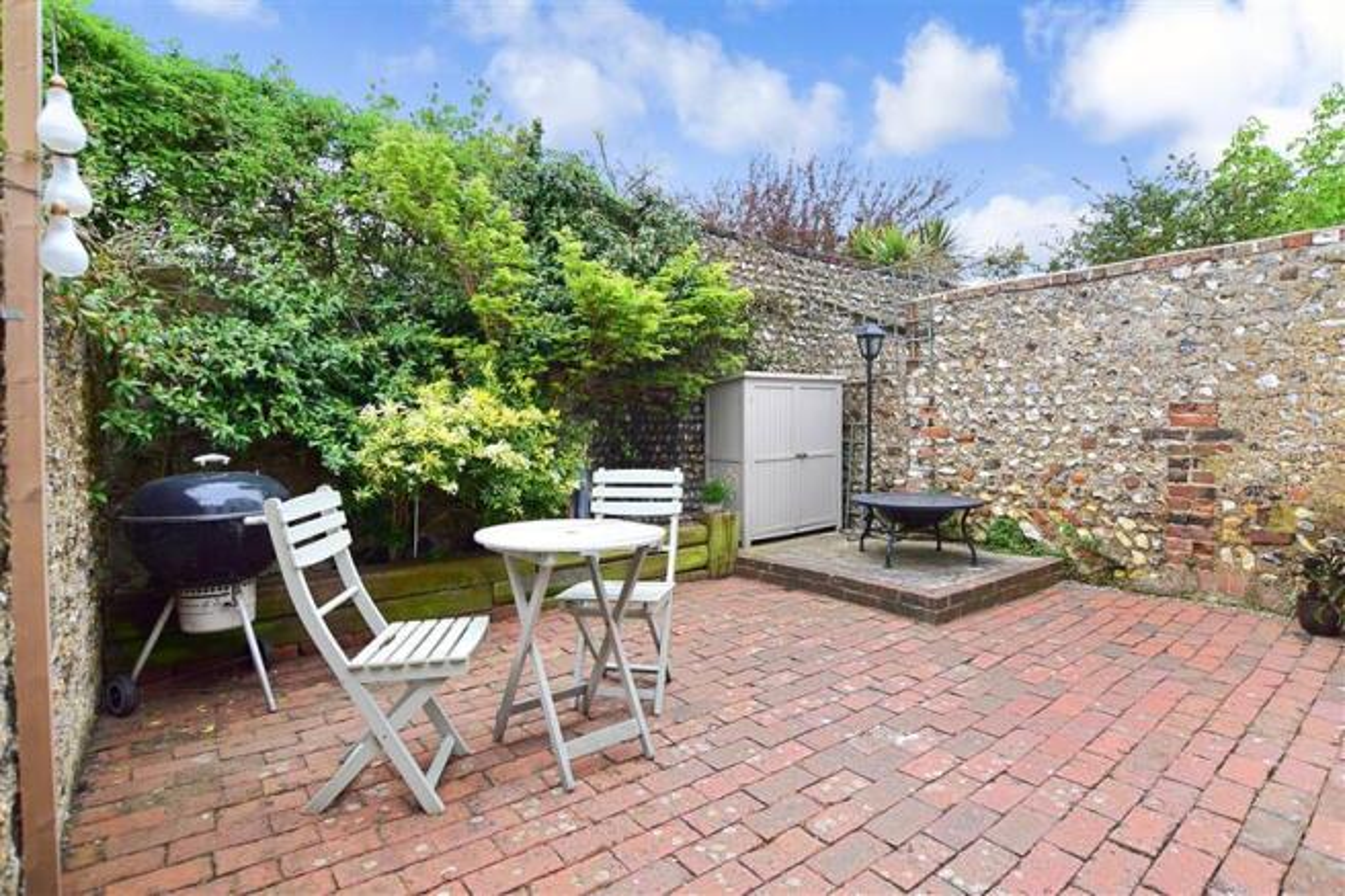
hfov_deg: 90.0
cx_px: 672
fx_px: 672
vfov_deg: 67.4
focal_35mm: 18
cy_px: 448
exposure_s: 1/125
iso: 200
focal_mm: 12
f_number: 6.3
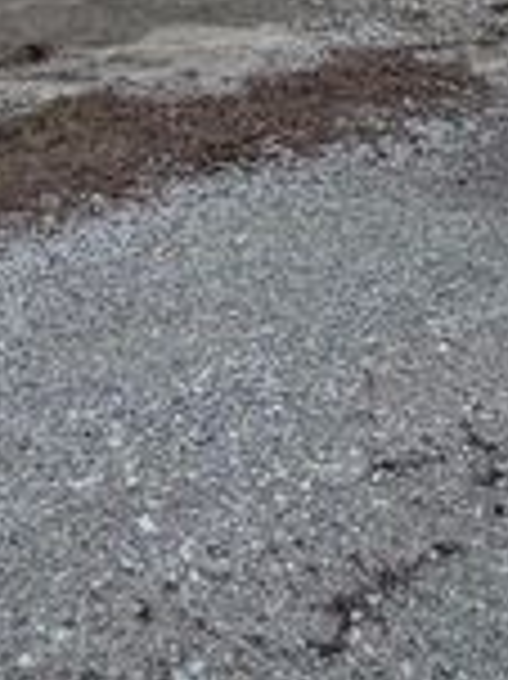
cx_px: 81
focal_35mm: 62
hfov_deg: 23.2
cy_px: -399
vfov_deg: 23.4
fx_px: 1215
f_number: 2.2
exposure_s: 1/121
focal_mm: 2.22
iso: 160
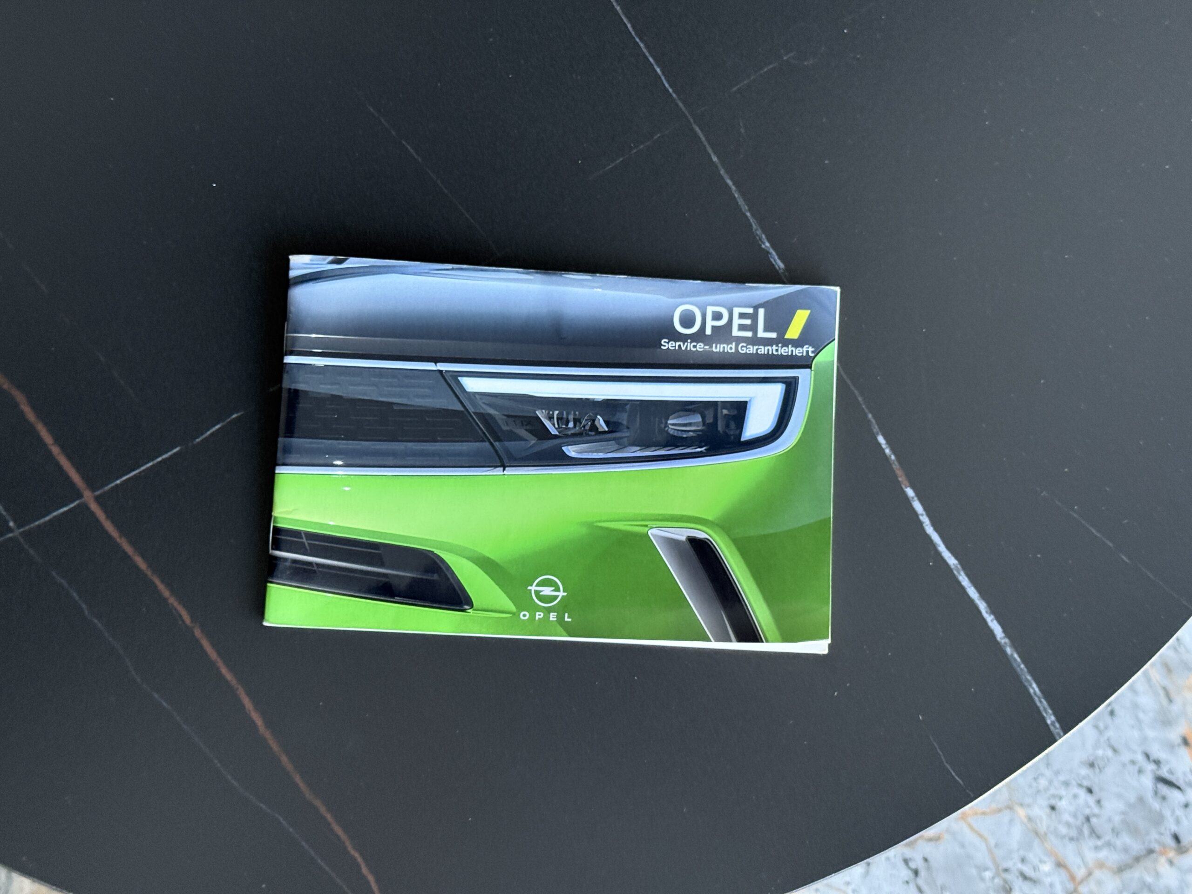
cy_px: 447
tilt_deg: -82.6
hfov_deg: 39.7
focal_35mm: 48
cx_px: 596
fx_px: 1653
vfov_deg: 30.3
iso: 250
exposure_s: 1/33
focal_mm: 6.76
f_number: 1.78
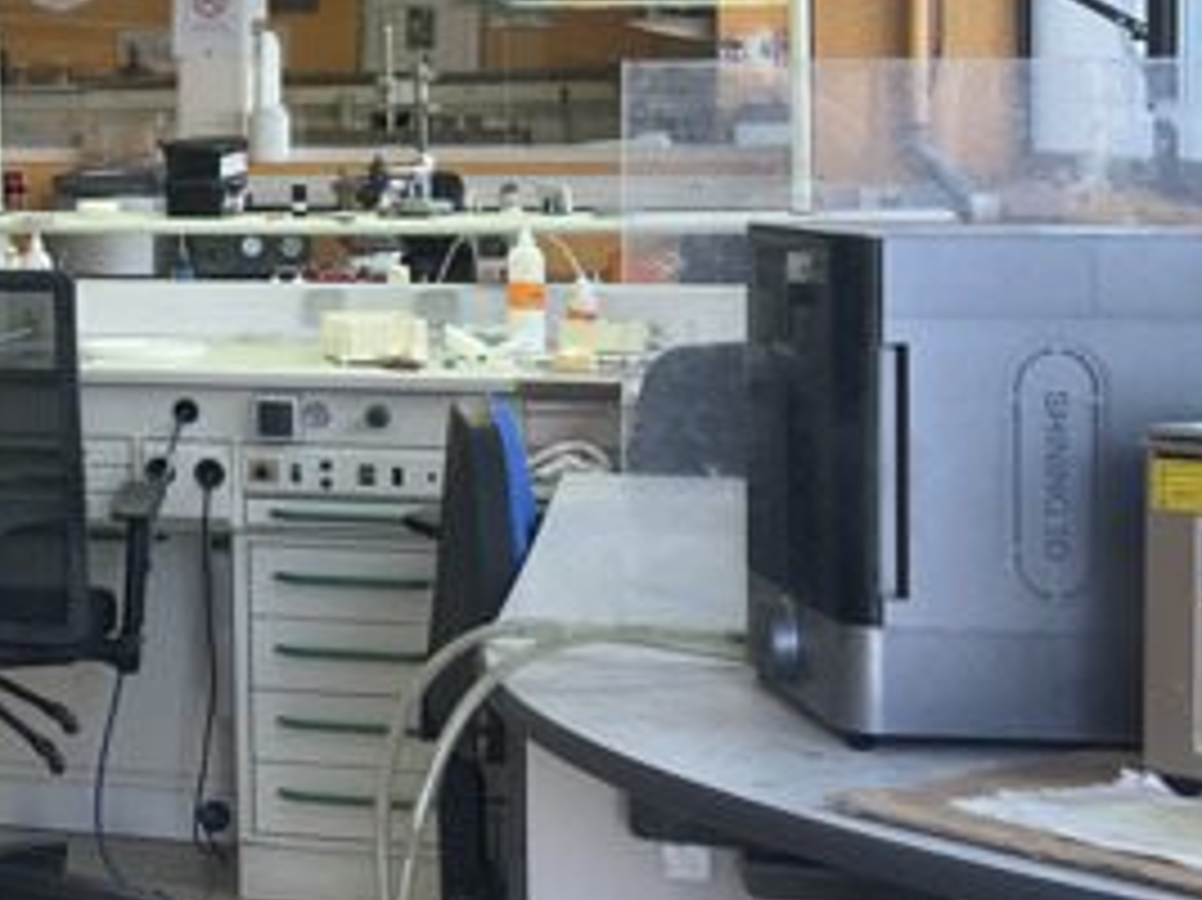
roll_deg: -0.1
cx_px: -257
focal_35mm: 78
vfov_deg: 18.6
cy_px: 122
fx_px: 2707
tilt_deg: -0.8
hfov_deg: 22.9
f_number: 1.6
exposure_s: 1/100
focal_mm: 5.1
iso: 32
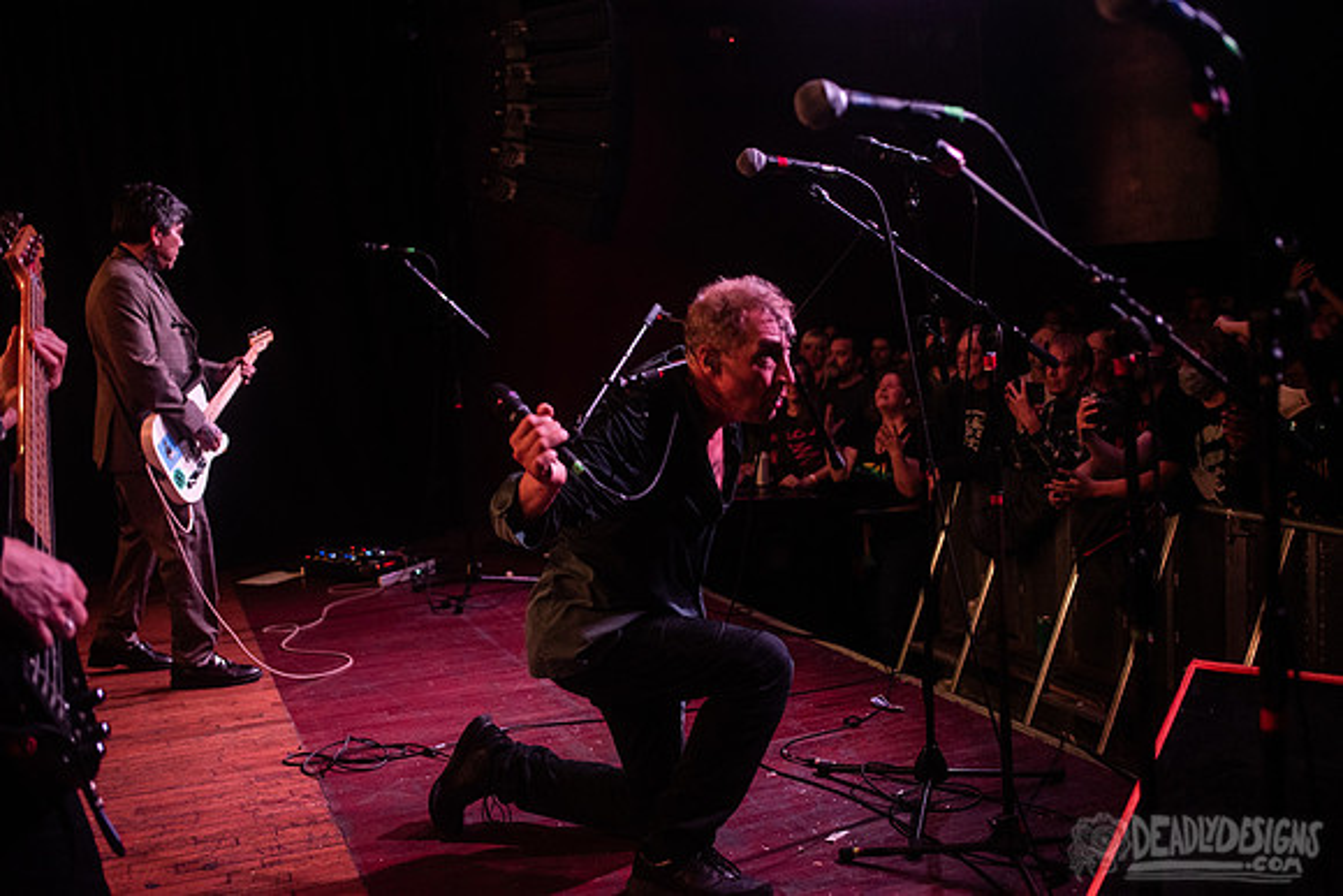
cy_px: 448
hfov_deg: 48.4
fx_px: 1493
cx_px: 672
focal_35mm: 40
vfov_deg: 33.4
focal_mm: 40
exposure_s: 1/160
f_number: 3.2
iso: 2000
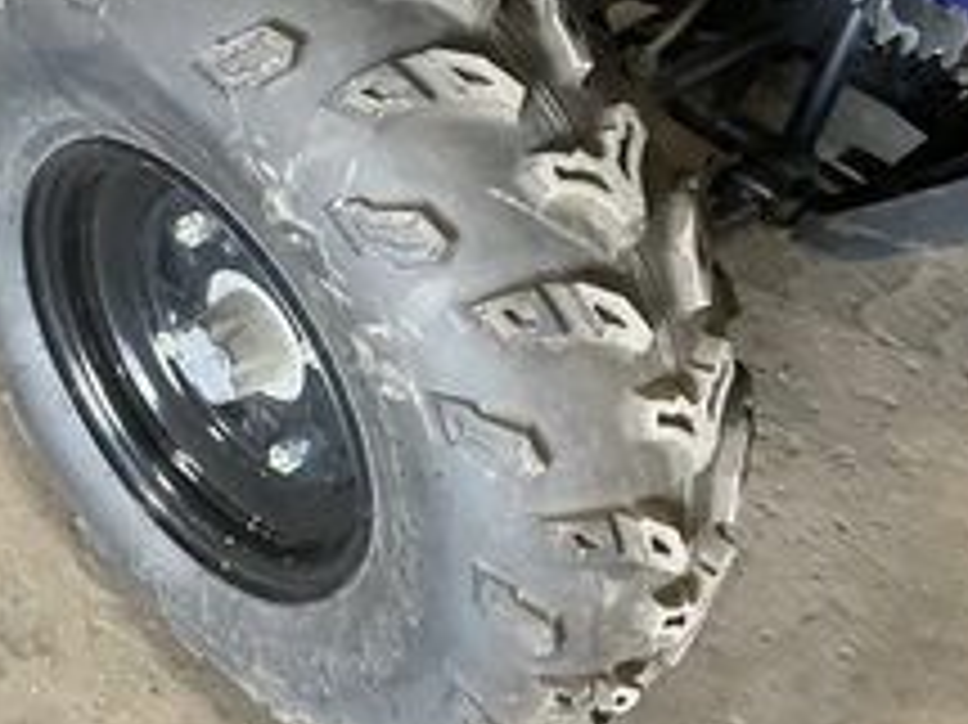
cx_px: 351
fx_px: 1509
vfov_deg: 26.9
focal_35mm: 54
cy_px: 288
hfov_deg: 35.3
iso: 250
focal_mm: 3
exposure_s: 1/40
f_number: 1.8
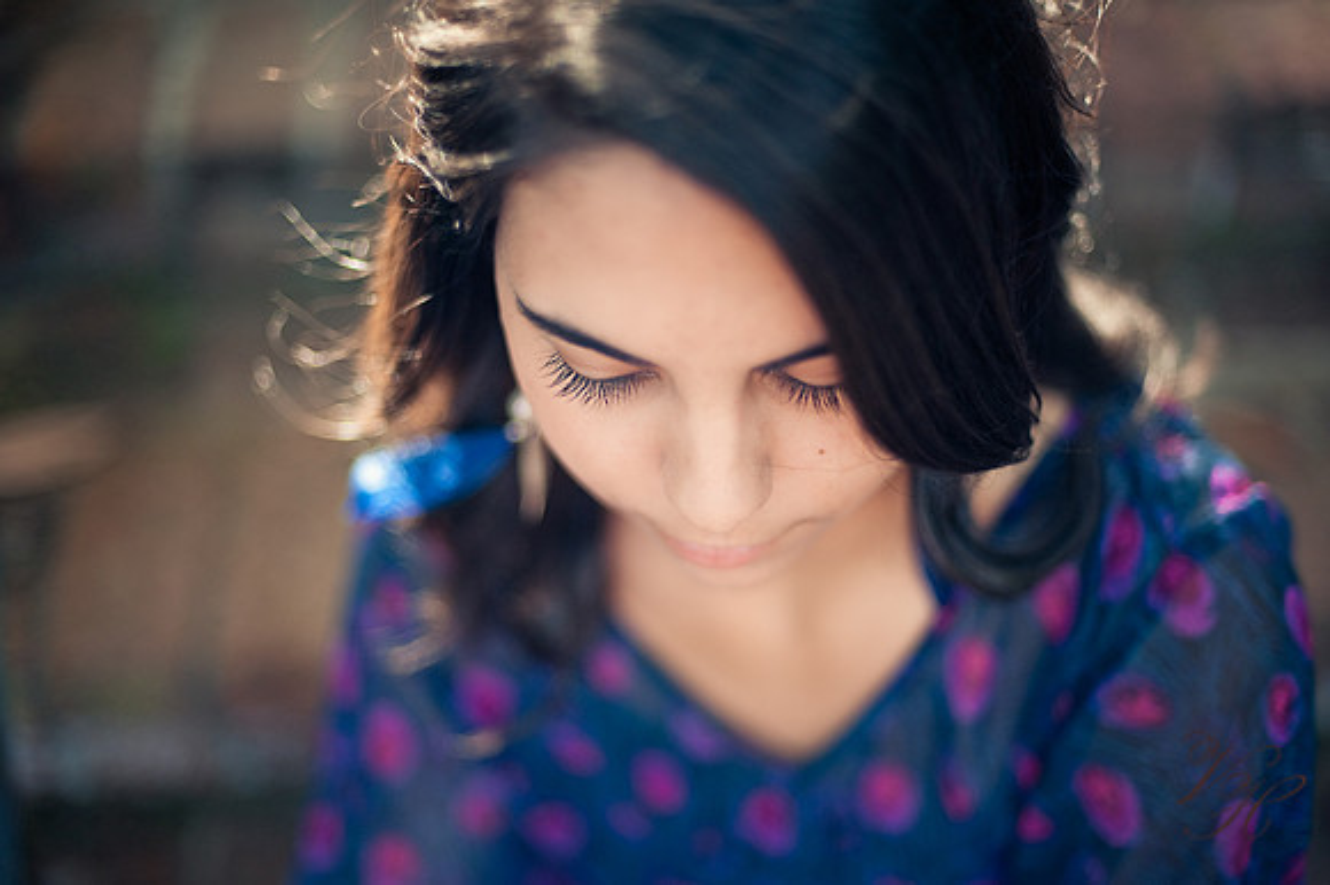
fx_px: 1846
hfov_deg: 39.6
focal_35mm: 50
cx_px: 665
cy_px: 442
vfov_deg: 27.0
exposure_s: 1/1250
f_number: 1.4
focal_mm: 50
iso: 320
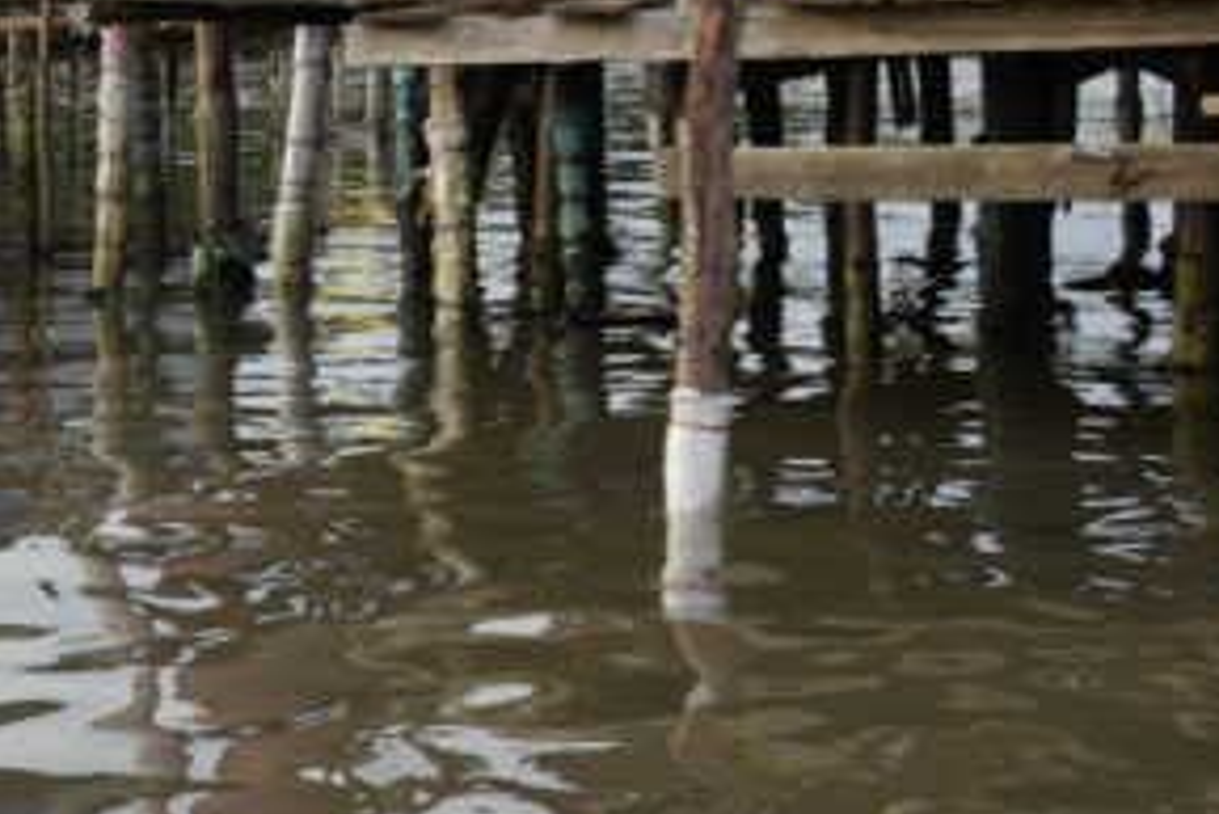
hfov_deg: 20.8
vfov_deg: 15.8
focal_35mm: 85
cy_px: 40
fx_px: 2880
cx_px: -548
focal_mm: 24
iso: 100
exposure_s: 1/125
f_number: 5.6
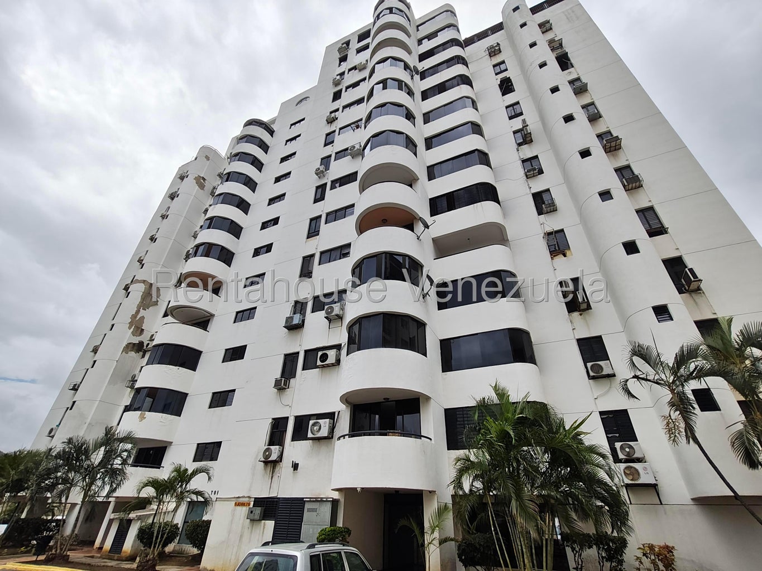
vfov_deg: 81.8
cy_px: 286
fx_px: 330
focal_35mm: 15
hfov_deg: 98.2
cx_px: 381
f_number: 2.2
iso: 50
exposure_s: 1/900
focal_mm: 1.67
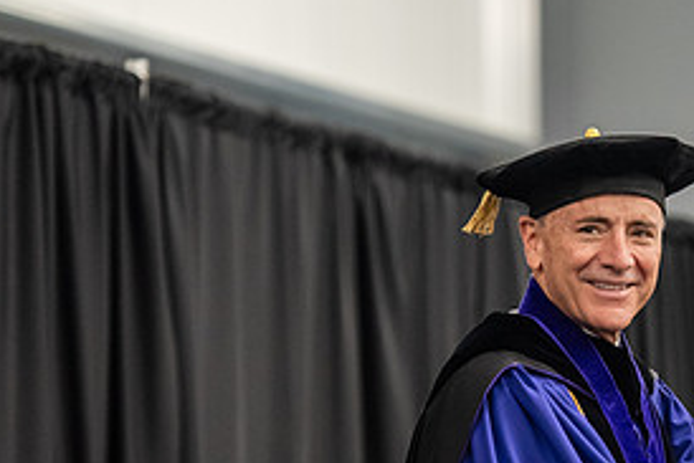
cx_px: 661
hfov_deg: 7.7
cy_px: 474
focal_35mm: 265
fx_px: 5111
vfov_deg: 5.2
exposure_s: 1/200
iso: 3200
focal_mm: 125
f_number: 3.2
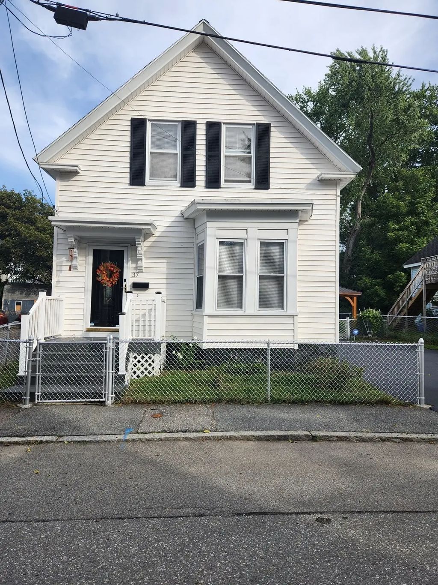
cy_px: 292
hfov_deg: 58.9
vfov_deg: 73.9
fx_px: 388
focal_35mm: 23
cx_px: 219
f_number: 1.8
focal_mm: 5.4
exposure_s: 1/1117
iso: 20
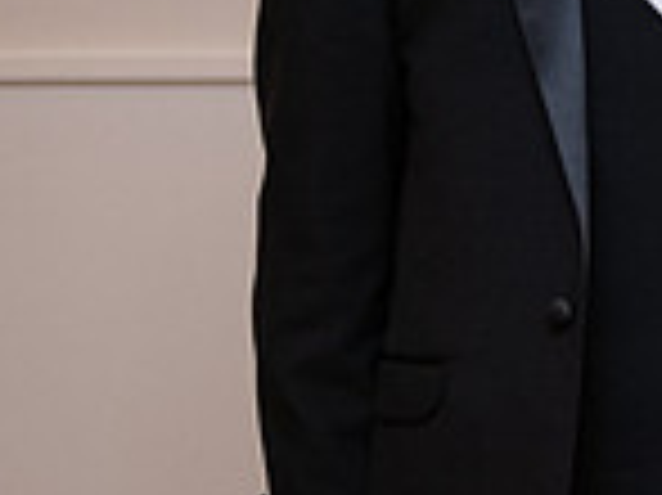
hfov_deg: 9.1
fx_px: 3955
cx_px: 1246
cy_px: -34
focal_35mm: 207
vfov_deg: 7.1
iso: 1000
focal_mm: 52
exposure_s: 1/160
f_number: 3.5
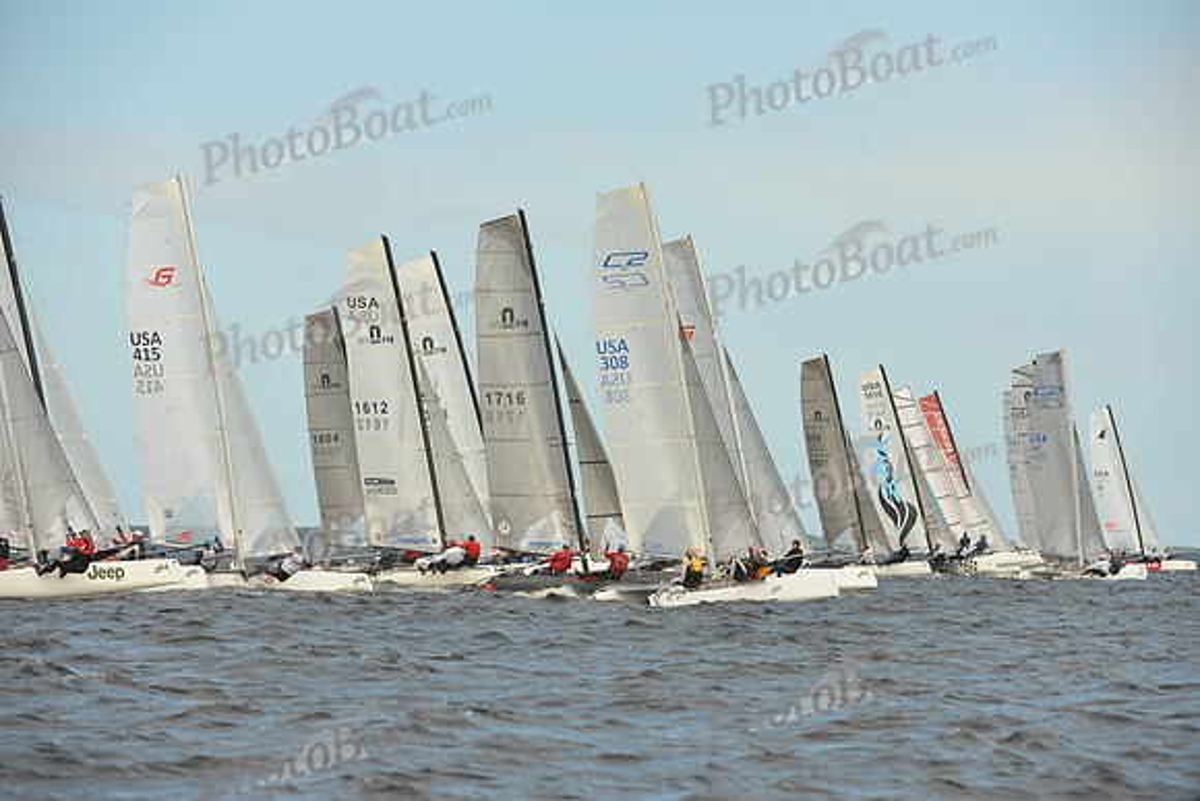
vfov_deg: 6.9
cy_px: 400
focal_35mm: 200
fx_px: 6668
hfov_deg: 10.3
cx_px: 600
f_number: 5.6
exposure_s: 1/1000
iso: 250
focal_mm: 200
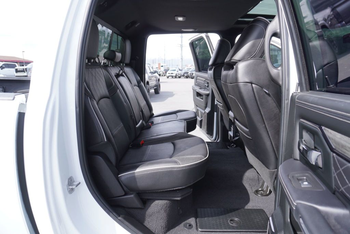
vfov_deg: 53.2
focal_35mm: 24
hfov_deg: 73.7
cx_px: 175
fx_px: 233
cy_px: 117
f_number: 4.5
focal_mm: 16
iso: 100
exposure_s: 1/200
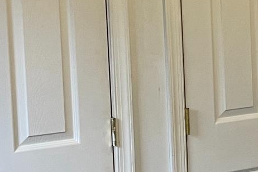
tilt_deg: -4.1
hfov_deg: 16.1
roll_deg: +1.9
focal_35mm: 120
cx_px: 345
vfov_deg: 11.4
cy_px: 47
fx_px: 860
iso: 100
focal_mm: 4.2
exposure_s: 1/60
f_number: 1.6
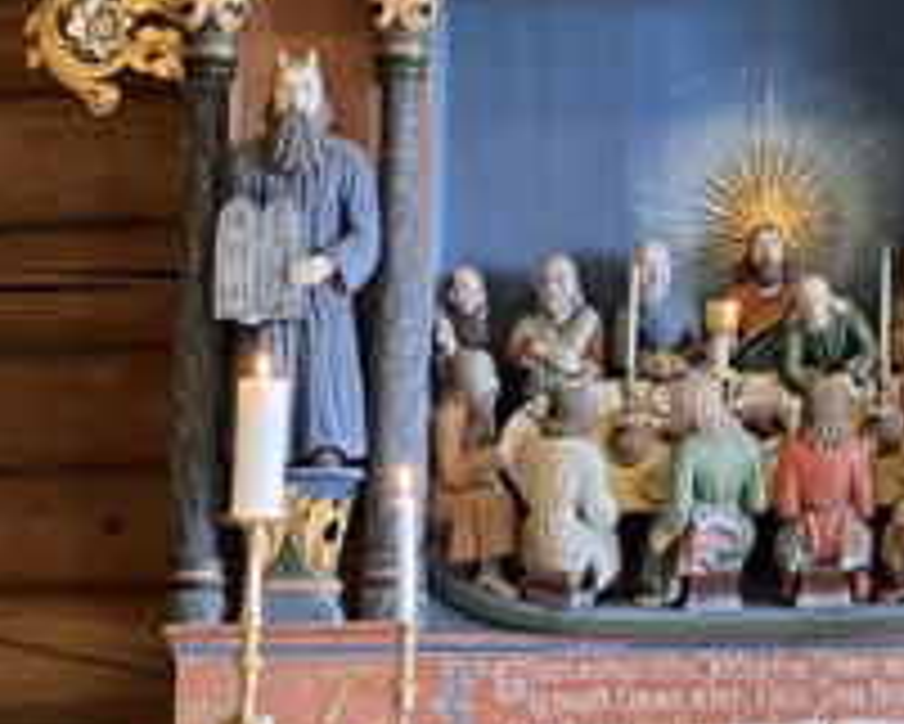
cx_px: 922
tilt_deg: +7.9
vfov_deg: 11.0
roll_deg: -0.3
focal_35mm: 139
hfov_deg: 13.6
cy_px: -40
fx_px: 3721
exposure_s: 1/50
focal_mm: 3.99
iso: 200
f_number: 1.8
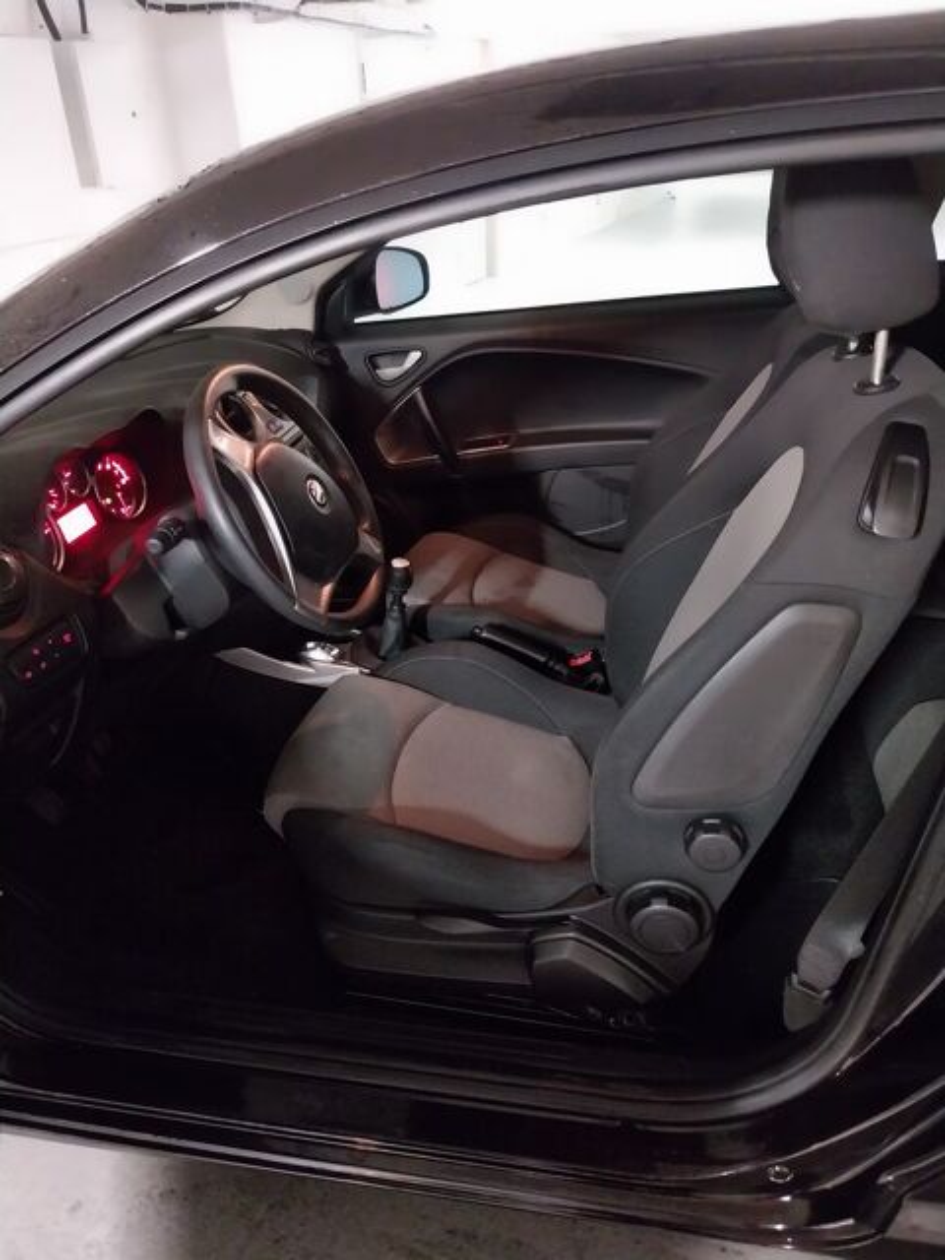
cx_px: 472
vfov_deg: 67.3
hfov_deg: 53.1
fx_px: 946
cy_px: 630
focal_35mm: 26
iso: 1250
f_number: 1.8
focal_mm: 4
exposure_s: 1/9.09
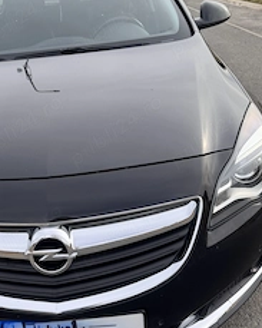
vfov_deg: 44.8
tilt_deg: -23.1
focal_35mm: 41
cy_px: 155
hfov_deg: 35.7
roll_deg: +5.7
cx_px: 66
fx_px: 398
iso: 80
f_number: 1.78
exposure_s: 1/1261
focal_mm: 6.76
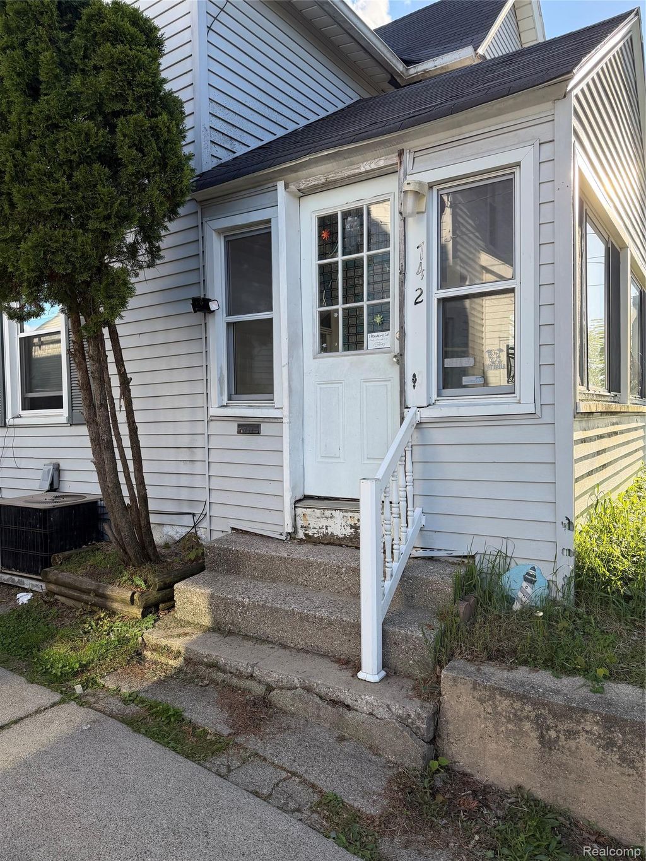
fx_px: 597
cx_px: 323
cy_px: 430
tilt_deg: -1.9
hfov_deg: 56.8
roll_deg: +0.5
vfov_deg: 71.6
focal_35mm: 24
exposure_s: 1/1314
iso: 100
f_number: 1.78
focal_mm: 6.76
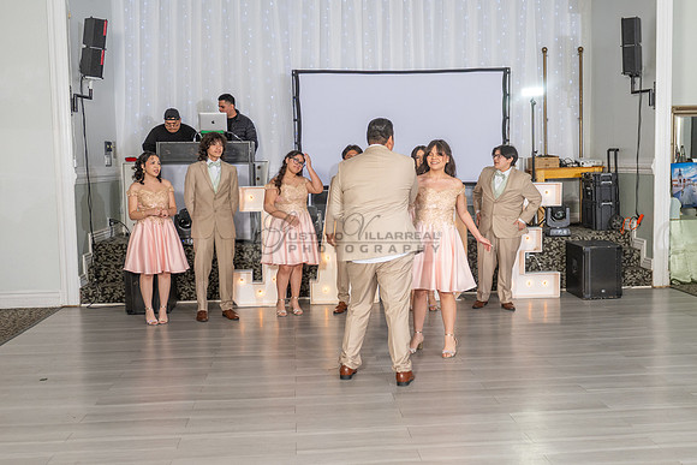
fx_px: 870
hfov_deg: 43.6
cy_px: 246
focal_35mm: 45
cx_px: 378
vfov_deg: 29.9
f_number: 3.5
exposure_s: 1/200
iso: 500
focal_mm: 28
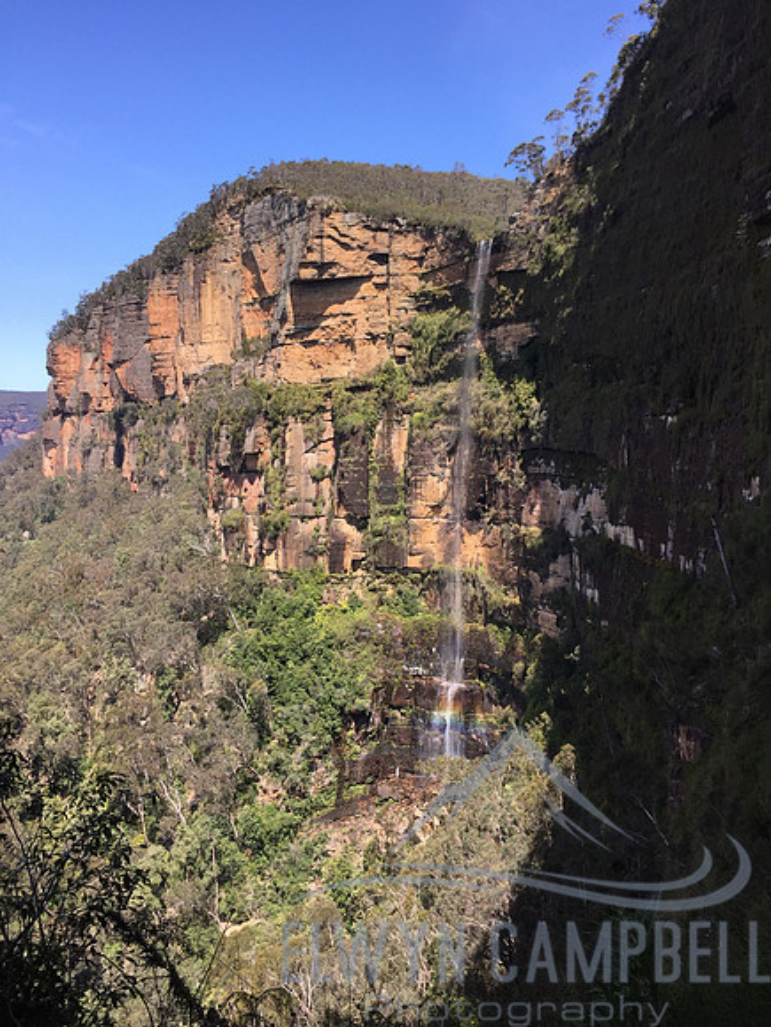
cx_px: 386
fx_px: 861
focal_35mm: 29
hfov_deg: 48.2
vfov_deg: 61.7
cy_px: 514
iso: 32
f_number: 2.2
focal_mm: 4.15
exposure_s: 1/898
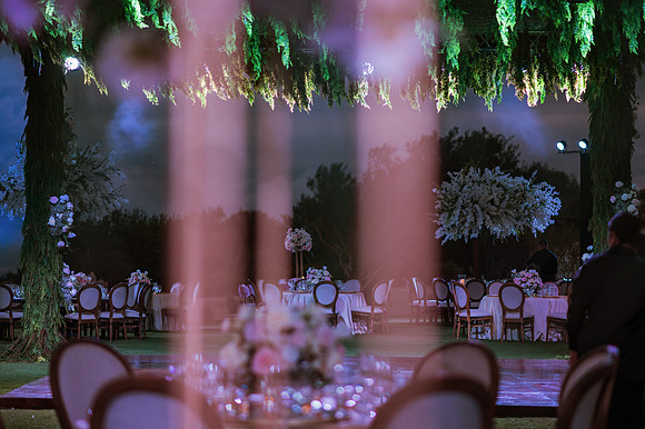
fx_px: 1522
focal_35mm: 85
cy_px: 214
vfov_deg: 16.1
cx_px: 322
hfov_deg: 23.9
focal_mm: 85
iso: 800
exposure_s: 1/320
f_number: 1.8
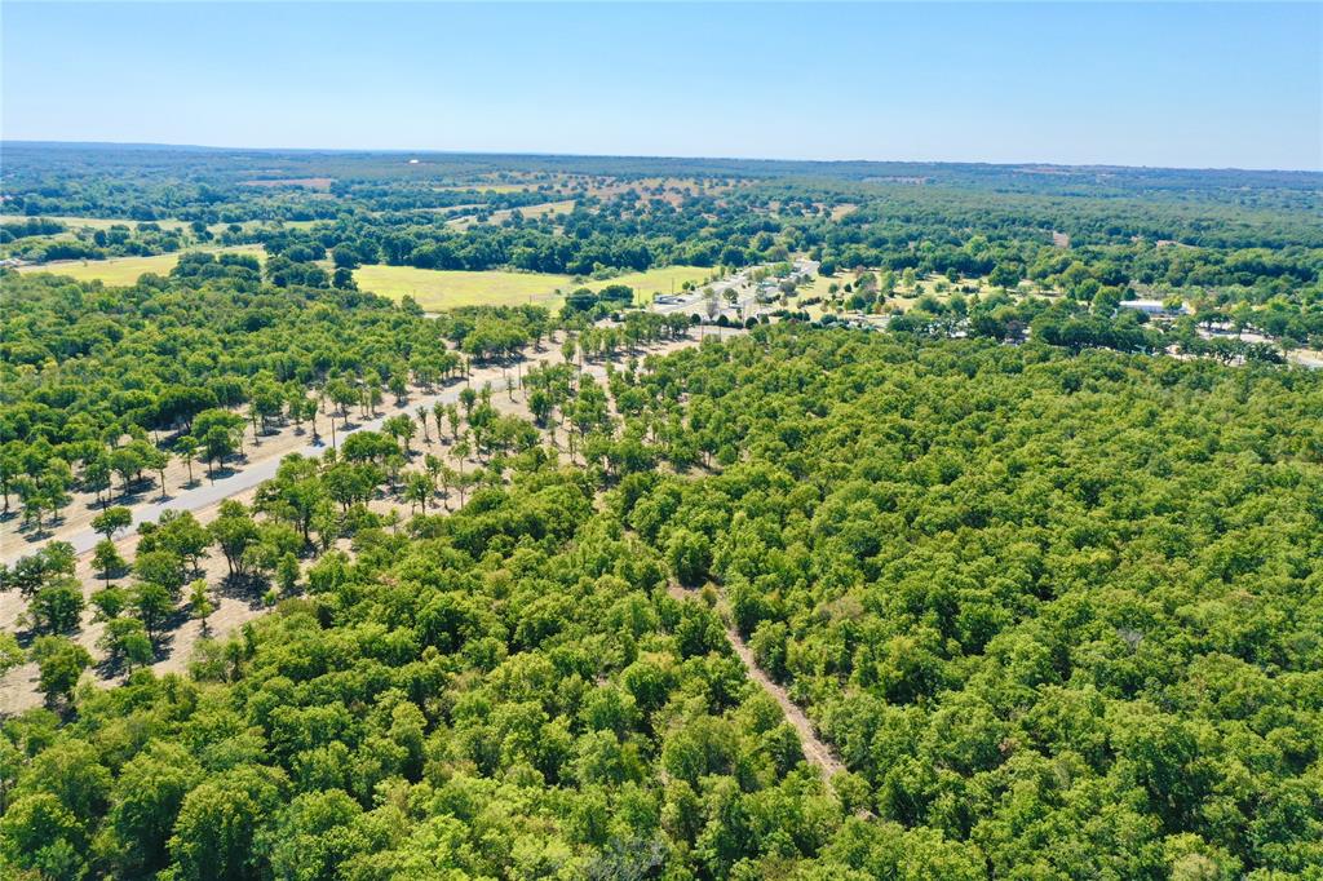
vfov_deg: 46.4
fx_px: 1029
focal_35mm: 28
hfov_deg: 65.5
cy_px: 440
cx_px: 662
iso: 100
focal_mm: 10.26
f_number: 8
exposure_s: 1/320
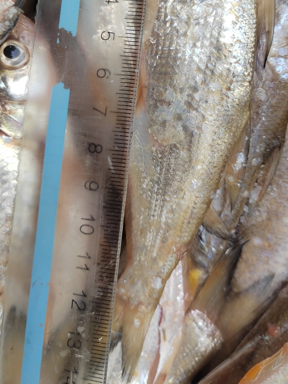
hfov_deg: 40.7
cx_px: 147
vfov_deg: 51.0
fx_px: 388
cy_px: 110
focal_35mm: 35
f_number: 1.9
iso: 105
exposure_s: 1/100
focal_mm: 5.52
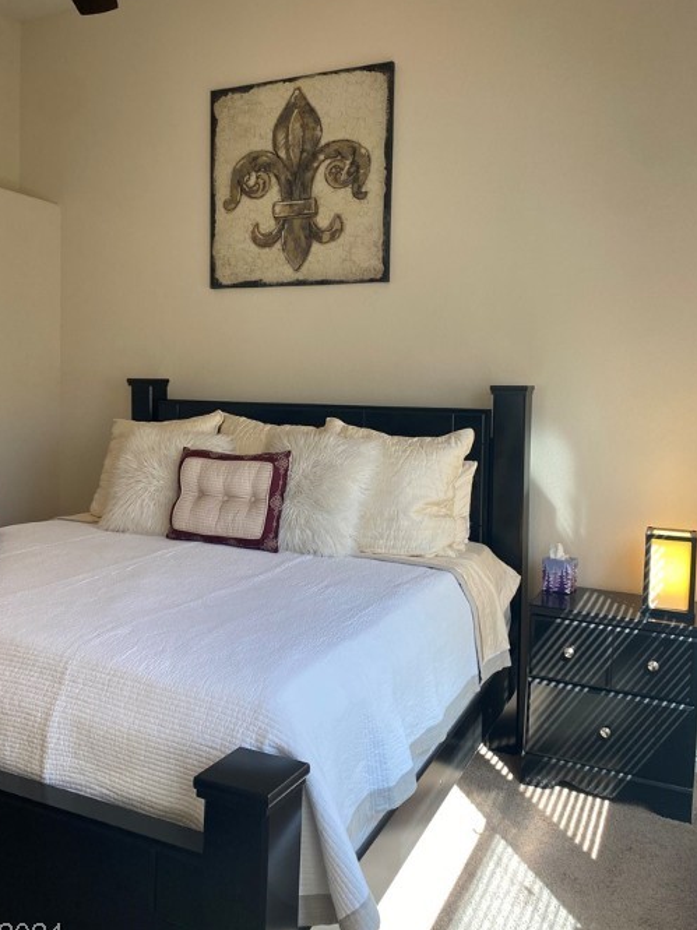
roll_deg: -1.9
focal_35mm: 30
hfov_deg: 46.7
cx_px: 325
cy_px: 430
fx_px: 806
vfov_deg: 59.9
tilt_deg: -4.3
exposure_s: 1/120
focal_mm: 4.25
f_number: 1.8
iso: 64
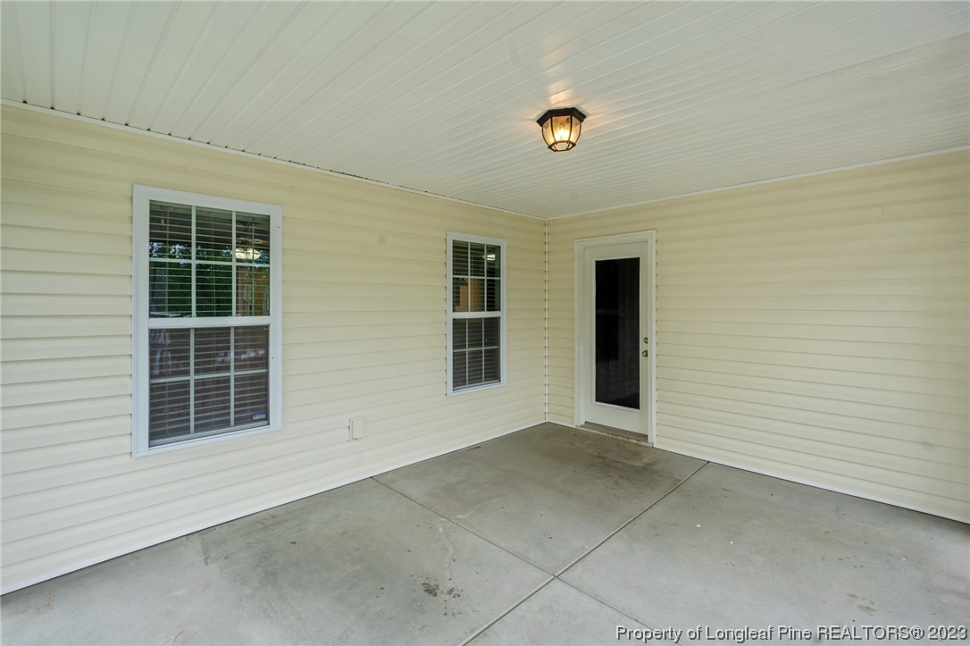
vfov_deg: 72.0
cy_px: 323
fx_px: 444
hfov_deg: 95.0
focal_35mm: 16
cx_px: 485
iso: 125
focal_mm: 16.5
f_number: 9
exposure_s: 1/40
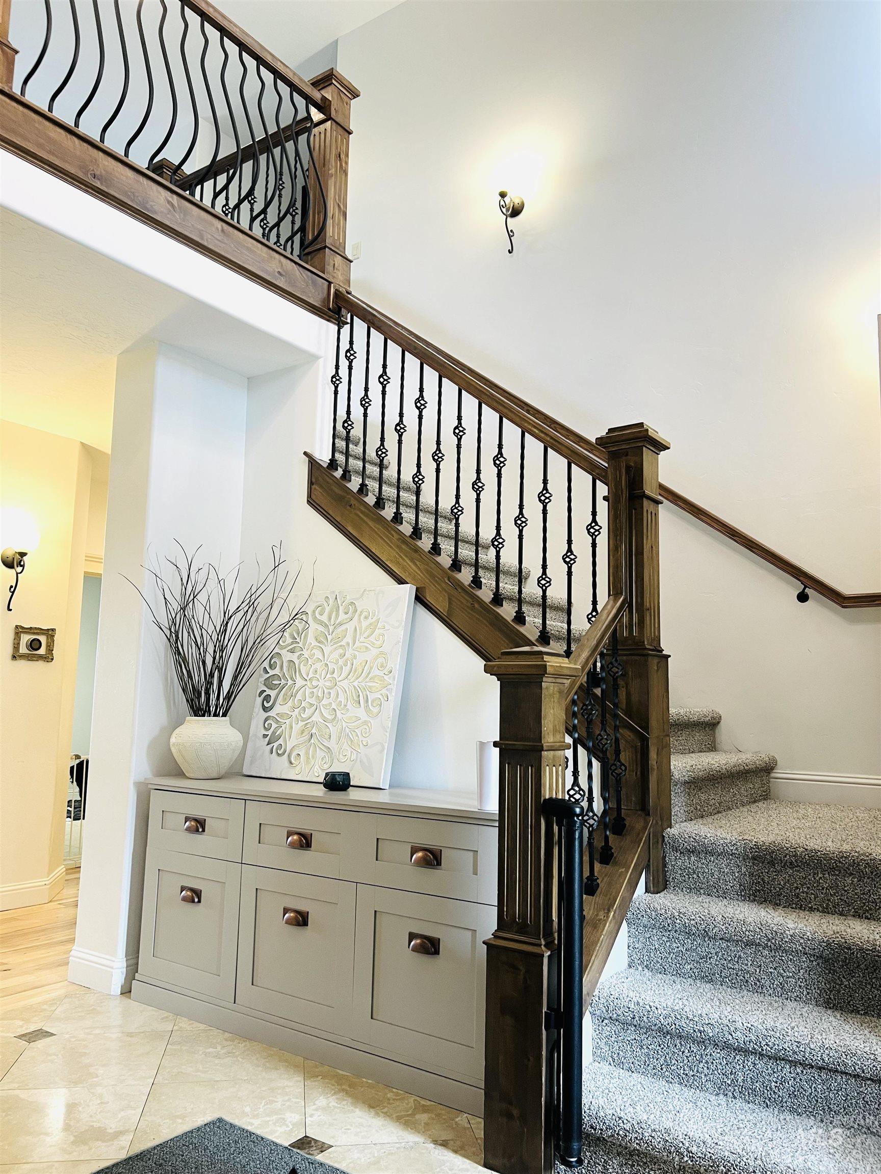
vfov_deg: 67.3
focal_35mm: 26
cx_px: 440
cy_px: 587
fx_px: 882
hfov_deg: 53.1
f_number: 1.5
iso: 125
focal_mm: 5.7
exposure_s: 1/60
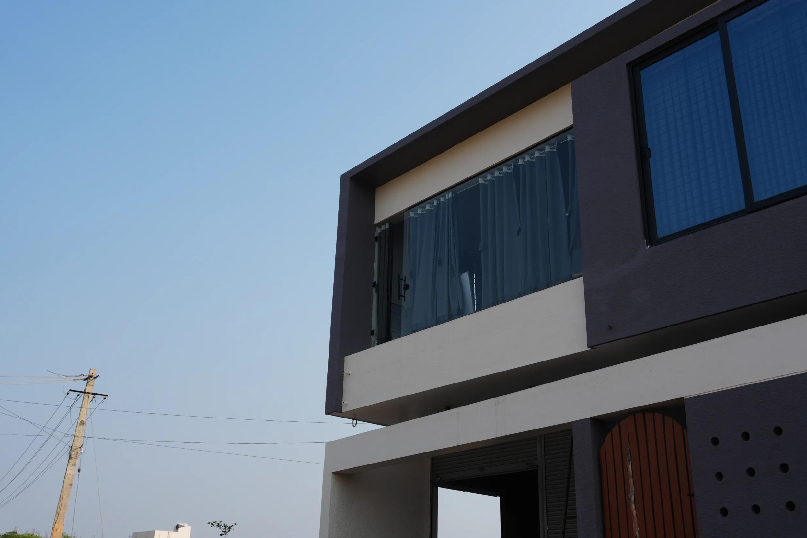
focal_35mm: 37
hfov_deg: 51.9
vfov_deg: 35.9
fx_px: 829
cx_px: 407
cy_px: 263
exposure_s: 1/640
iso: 100
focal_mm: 24
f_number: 5
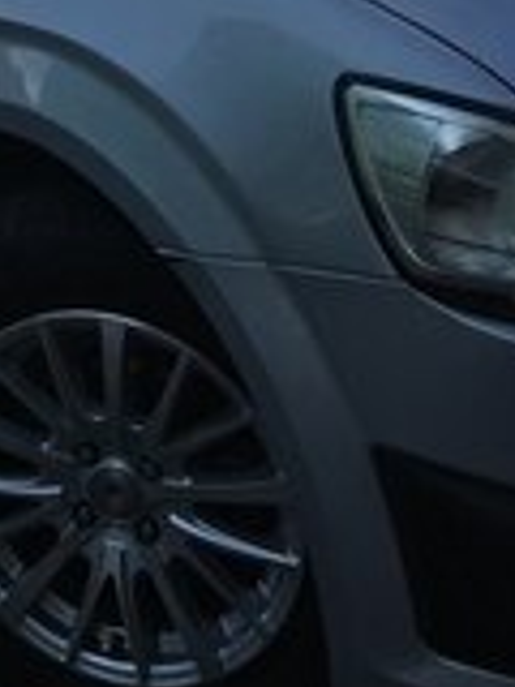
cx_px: -34
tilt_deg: -9.9
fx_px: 1785
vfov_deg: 20.4
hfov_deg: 16.0
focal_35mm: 90
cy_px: -142
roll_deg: +0.9
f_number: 2.2
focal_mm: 4.15
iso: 25
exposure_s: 1/1068
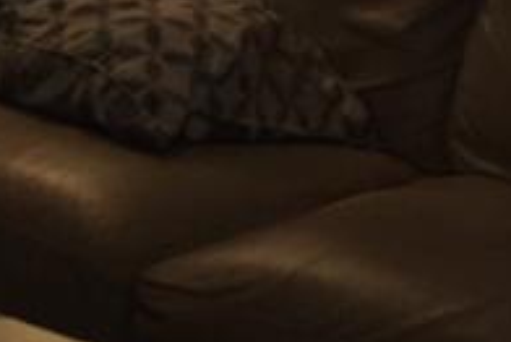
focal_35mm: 231
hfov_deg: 8.6
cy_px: -172
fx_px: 3281
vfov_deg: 5.9
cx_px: -313
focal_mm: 4.15
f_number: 2.2
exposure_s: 1/30
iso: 50
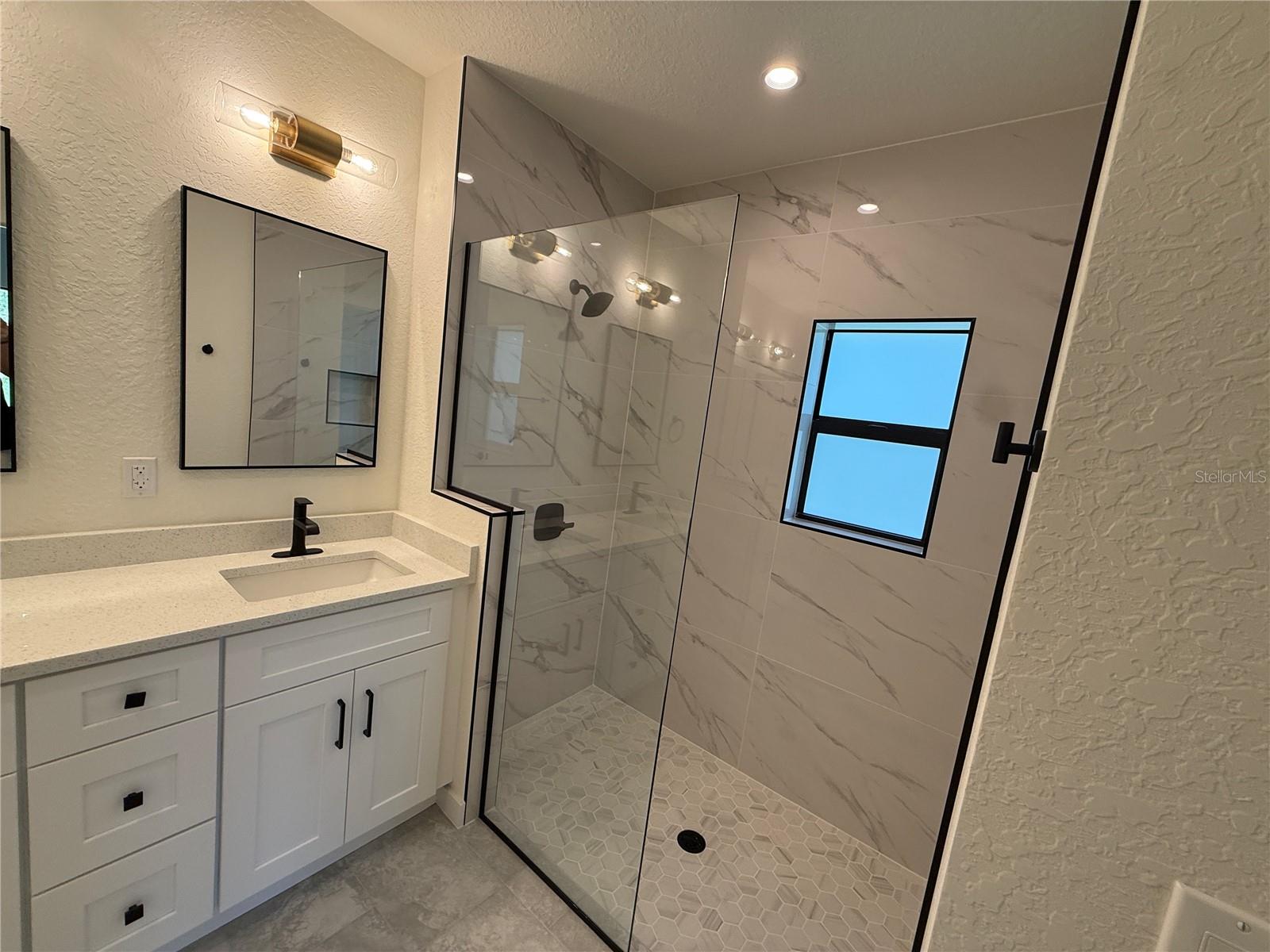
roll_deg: -7.3
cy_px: 476
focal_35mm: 14
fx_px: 514
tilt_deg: -5.9
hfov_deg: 102.1
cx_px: 635
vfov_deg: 85.7
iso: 125
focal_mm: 2.22
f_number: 2.2
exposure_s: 1/120
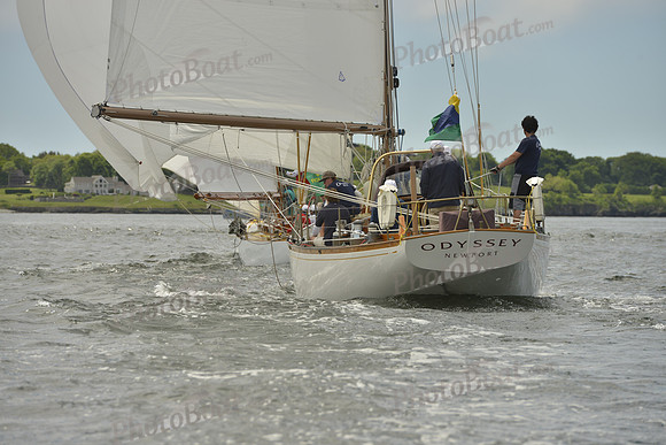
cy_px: 222
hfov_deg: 10.3
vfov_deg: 6.9
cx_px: 333
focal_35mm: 200
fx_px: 3701
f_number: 8
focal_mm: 200
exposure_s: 1/1600
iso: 280
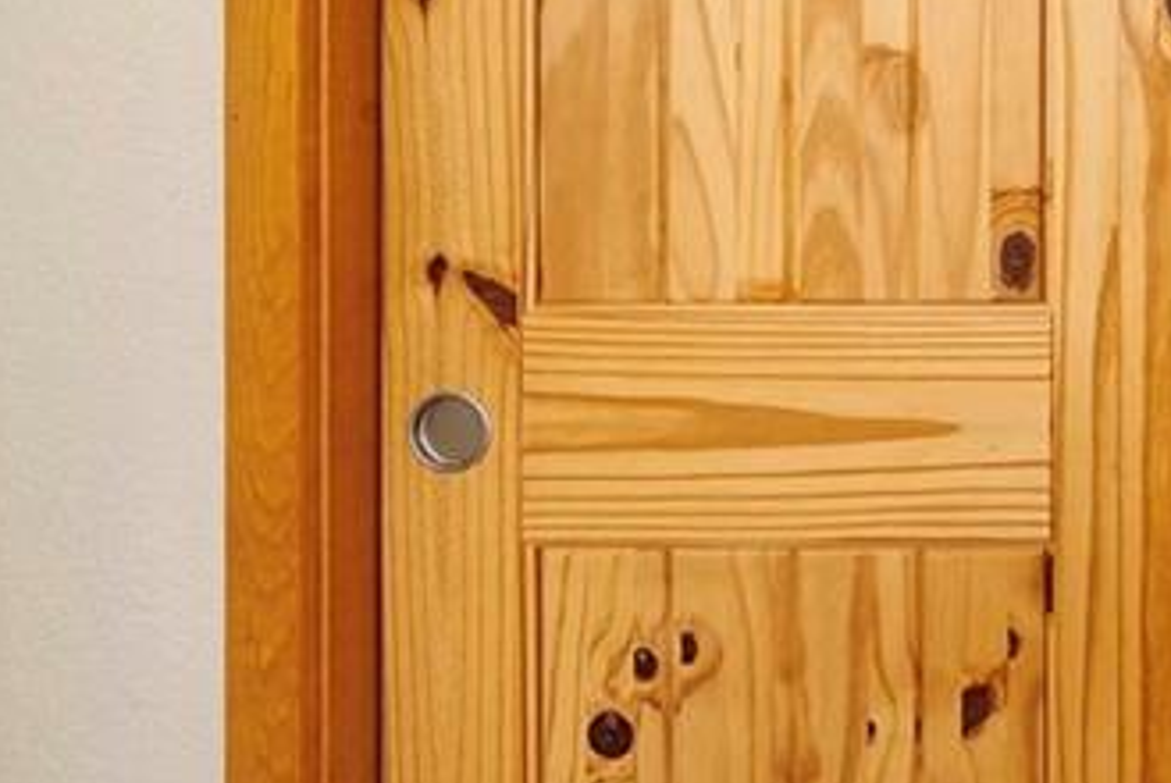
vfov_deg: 19.5
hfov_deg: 20.6
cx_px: 2118
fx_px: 2214
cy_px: 5
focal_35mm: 68
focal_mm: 14
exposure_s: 1/1.25
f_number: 8
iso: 100
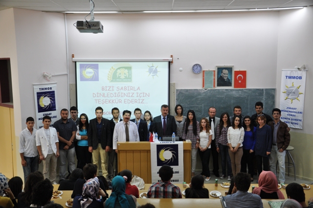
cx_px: 156
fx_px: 365
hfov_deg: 46.5
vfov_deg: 31.8
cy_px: 104
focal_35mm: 42
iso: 720
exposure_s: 1/60
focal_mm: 28
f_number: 4
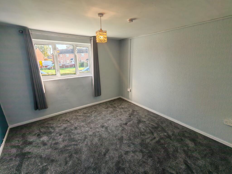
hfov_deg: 94.5
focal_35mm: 16
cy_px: 87
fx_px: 107
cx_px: 116
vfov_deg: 78.1
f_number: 2.2
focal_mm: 1.96
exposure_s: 1/50
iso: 64
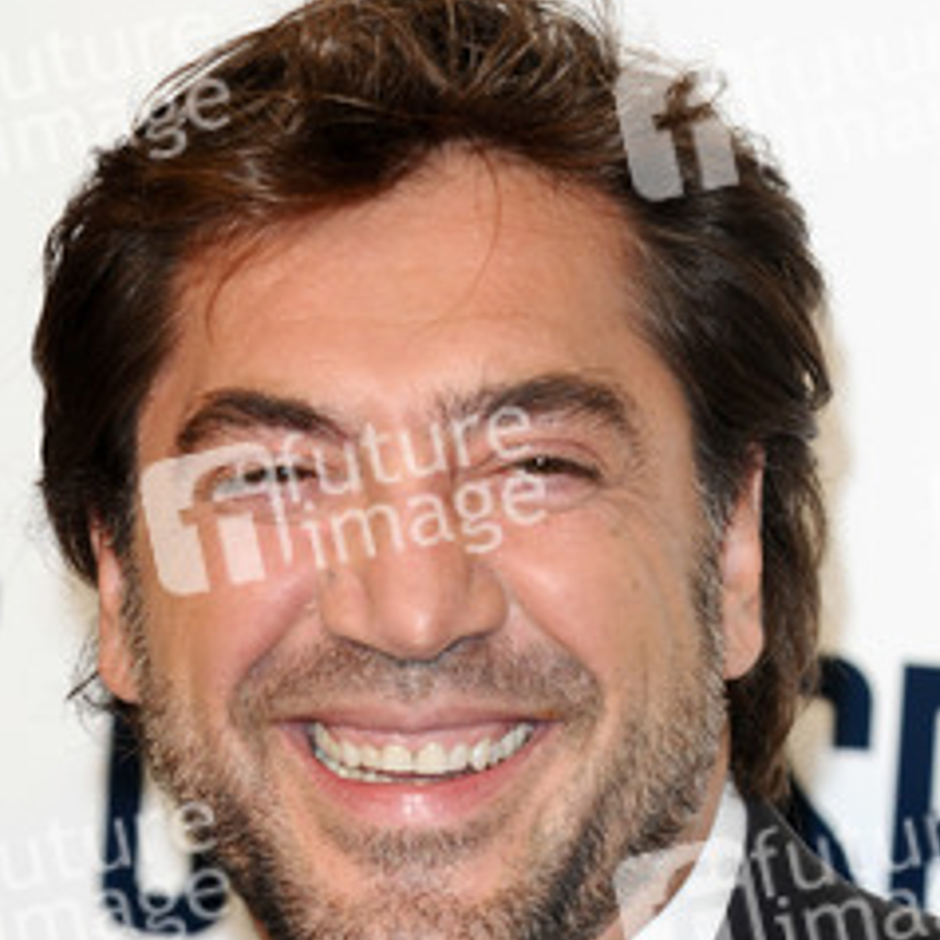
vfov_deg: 5.0
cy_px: 699
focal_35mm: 354
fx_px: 10867
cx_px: 460
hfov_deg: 5.0
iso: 320
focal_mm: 165
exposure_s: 1/250
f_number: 5
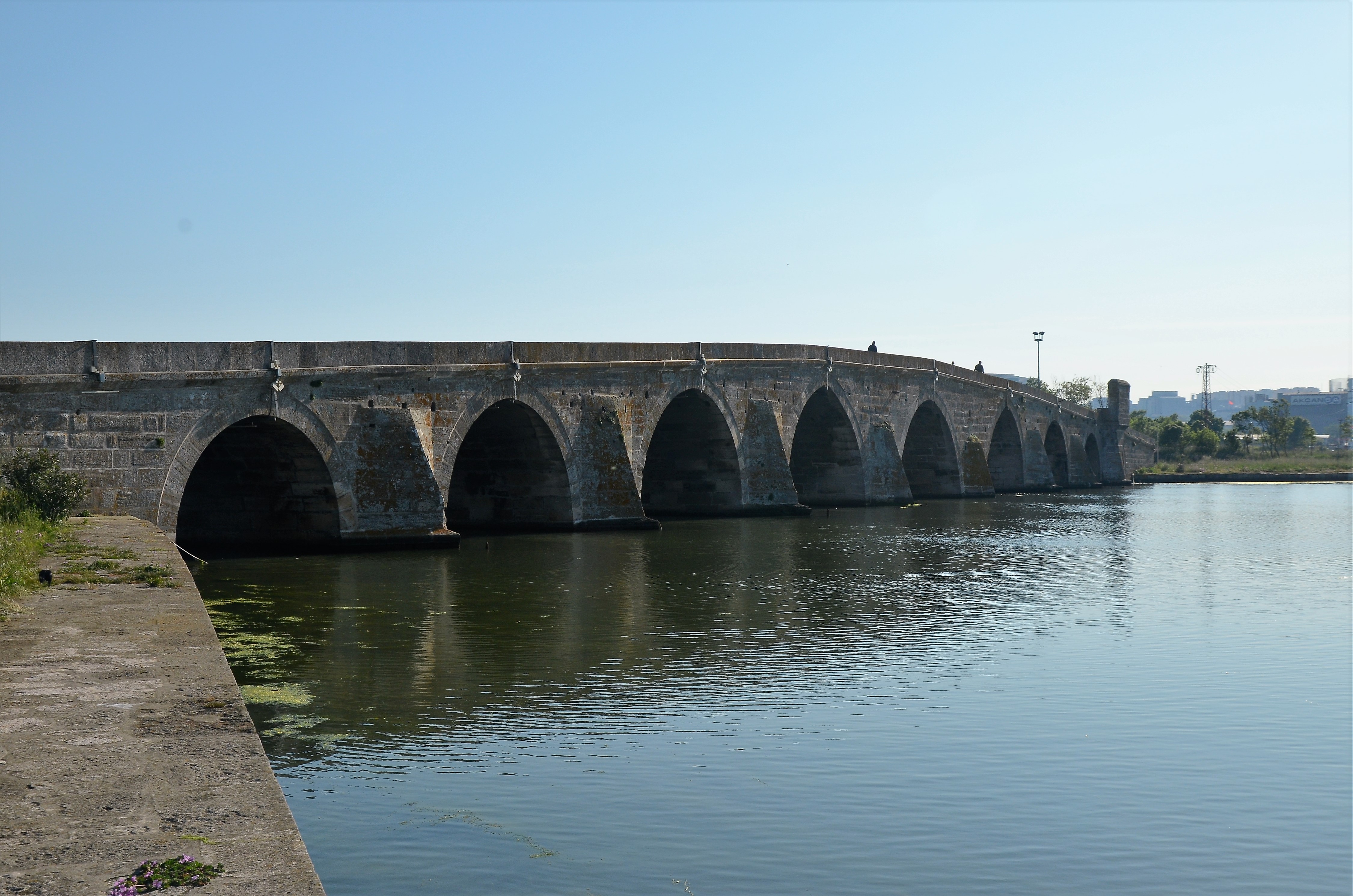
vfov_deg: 35.3
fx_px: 1406
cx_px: 676
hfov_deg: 51.4
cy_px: 448
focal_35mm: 38
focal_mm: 25
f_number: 10
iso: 400
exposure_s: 1/800
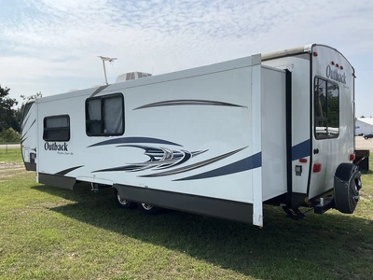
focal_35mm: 29
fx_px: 312
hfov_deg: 61.7
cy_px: 140
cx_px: 186
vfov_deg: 48.2
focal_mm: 3
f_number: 1.8
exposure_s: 1/3534
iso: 25
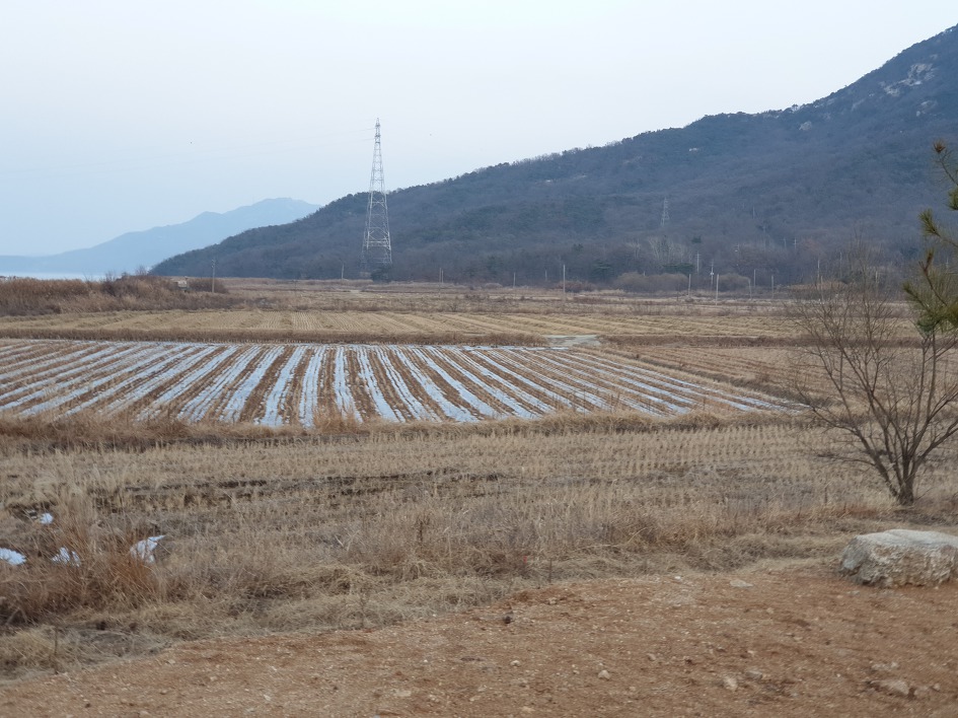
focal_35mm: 52
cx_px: 479
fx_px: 1439
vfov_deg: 28.0
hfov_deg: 36.8
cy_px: 359
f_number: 2.4
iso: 32
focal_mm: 6
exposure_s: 1/33
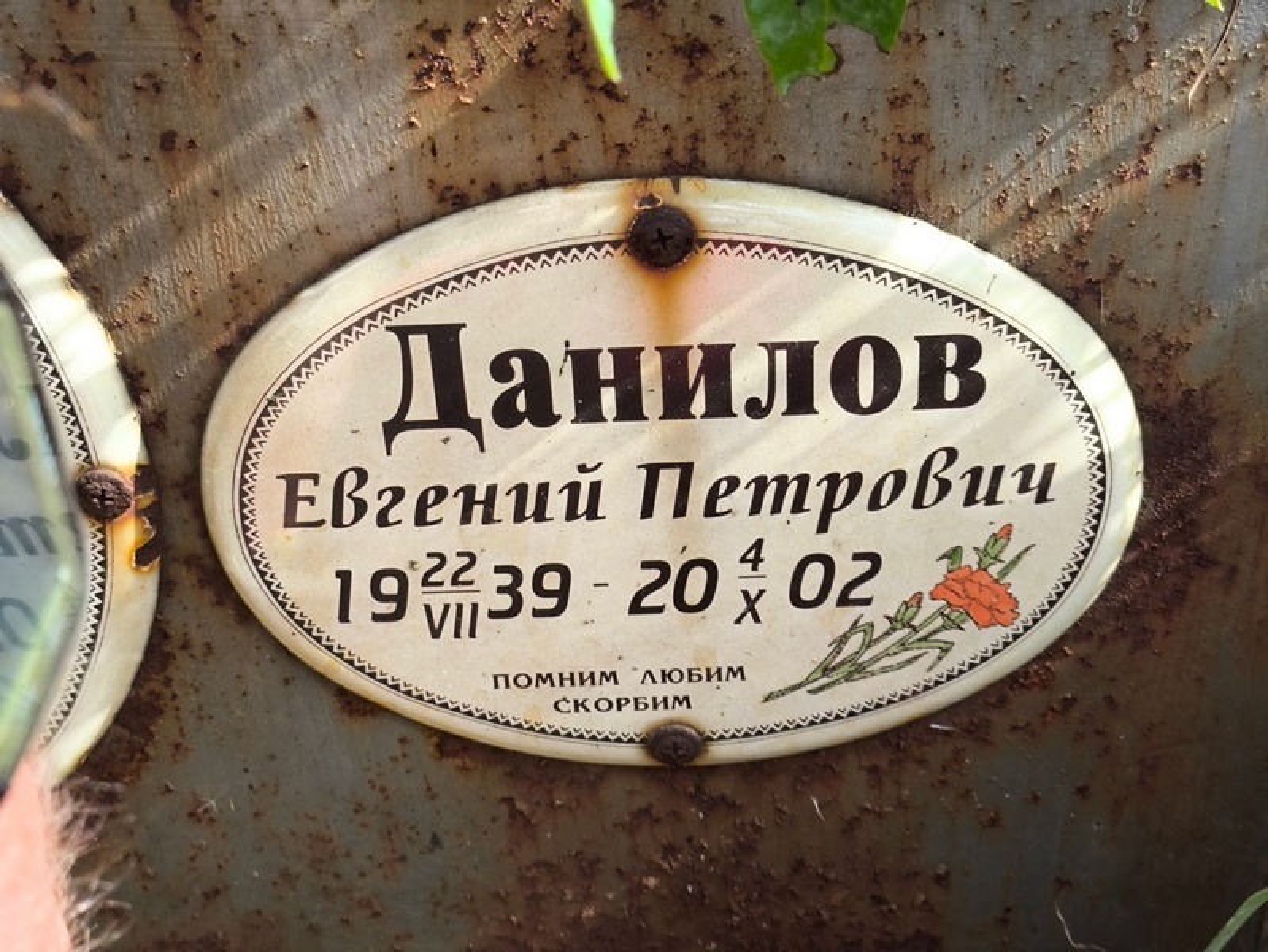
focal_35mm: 50
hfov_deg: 38.2
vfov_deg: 29.1
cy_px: 476
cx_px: 634
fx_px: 1832
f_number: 1.7
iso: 50
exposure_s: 1/306
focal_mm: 4.71
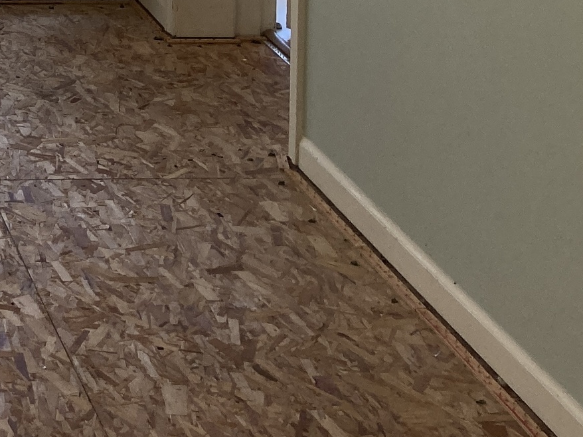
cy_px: -302
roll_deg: +0.3
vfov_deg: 13.8
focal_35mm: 98
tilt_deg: -6.1
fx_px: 1650
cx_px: -370
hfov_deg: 17.4
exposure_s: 1/120
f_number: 1.8
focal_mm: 3.99
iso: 32
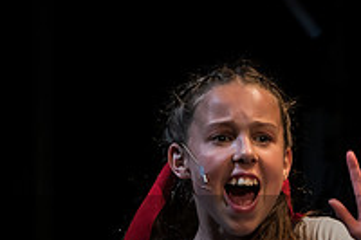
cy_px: 328
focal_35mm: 640
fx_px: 6412
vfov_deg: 2.1
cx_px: 512
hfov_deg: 3.2
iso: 1000
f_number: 2.8
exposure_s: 1/125
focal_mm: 200
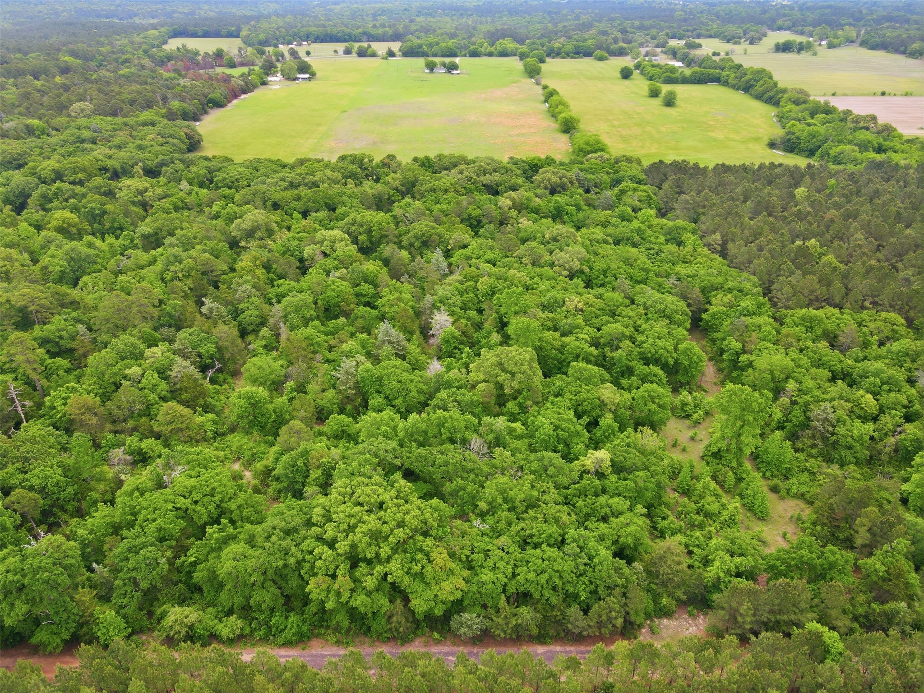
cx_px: 462
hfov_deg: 71.6
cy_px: 346
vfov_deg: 56.8
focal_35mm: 24
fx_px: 641
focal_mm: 4.5
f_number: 2.8
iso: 100
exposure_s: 1/160
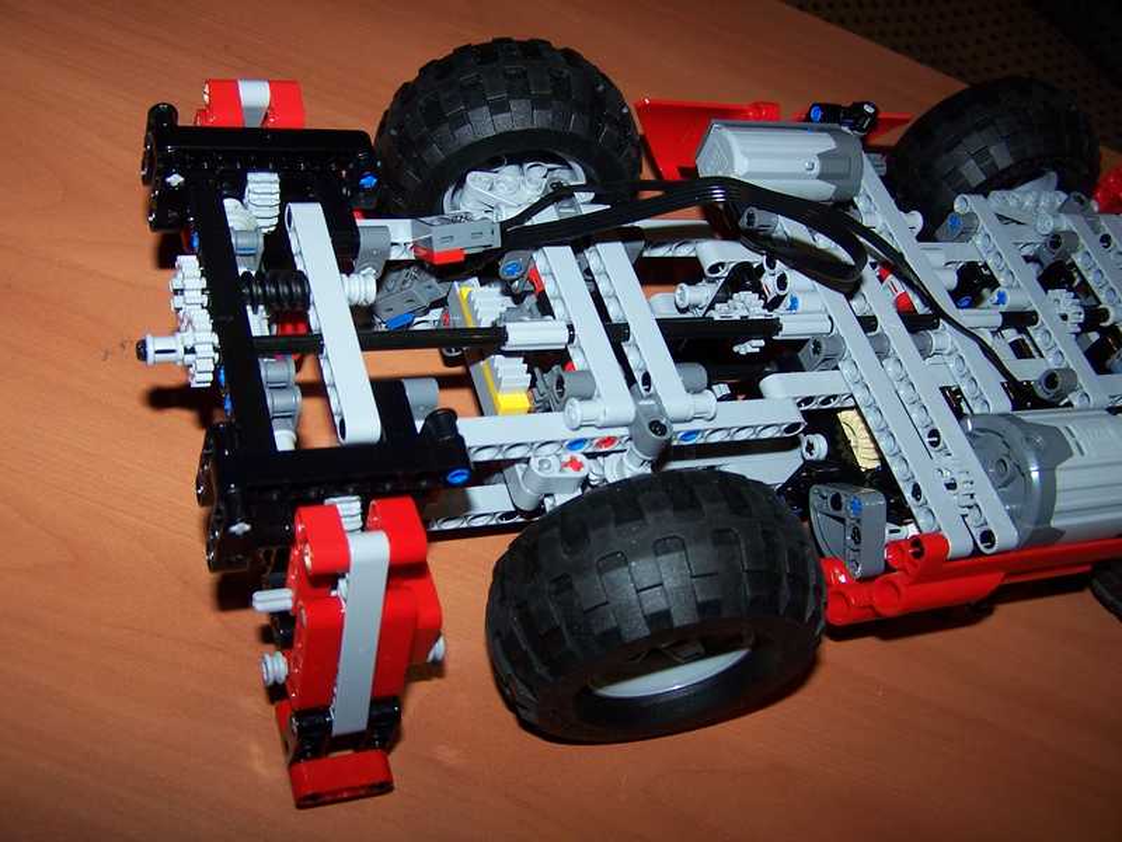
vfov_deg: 37.7
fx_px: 1232
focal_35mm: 38
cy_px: 421
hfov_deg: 49.0
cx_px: 561
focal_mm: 6.3
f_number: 2.8
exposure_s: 1/60
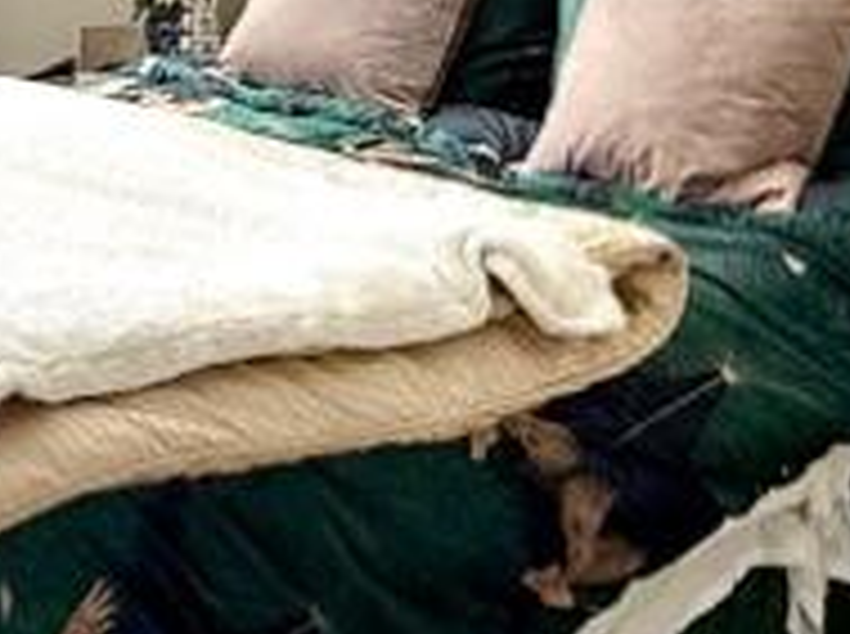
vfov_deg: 18.0
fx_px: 1863
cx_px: 180
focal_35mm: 76
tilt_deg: -1.0
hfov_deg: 25.3
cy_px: -189
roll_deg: -1.0
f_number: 2.2
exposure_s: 1/250
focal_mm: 2.22
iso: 64
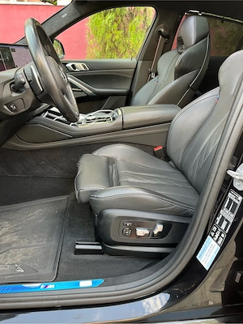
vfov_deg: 67.3
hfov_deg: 53.1
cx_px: 122
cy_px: 162
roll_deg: -1.3
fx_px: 243
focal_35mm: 26
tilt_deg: -20.1
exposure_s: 1/53
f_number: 1.6
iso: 80
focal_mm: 5.1
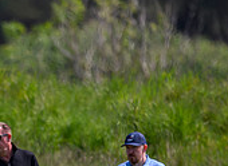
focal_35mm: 2577
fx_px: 16807
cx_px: -163
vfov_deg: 0.6
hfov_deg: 0.8
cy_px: 159
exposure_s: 1/2500
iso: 500
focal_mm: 560
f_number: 4
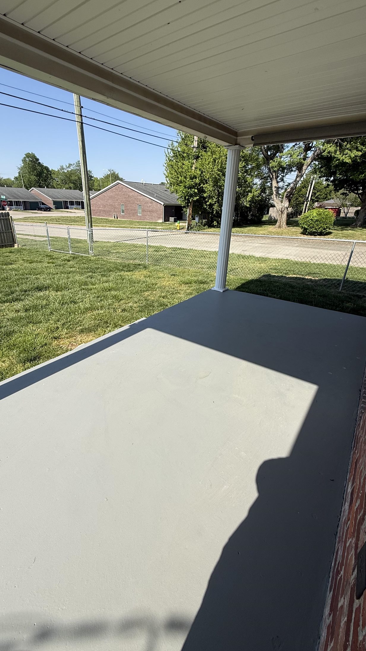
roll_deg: -1.5
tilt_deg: -23.1
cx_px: 166
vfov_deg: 99.4
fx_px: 276
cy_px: 323
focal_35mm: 16
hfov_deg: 66.9
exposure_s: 1/1795
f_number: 2.2
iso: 50
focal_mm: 2.22
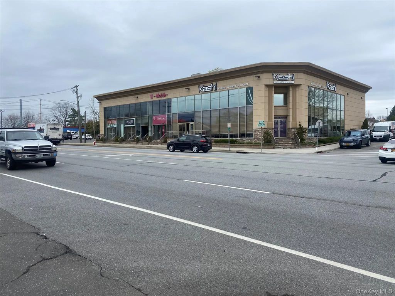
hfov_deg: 67.3
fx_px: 297
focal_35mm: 26
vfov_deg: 53.1
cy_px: 148
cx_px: 198
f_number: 1.8
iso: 32
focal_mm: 4.25
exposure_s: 1/1779
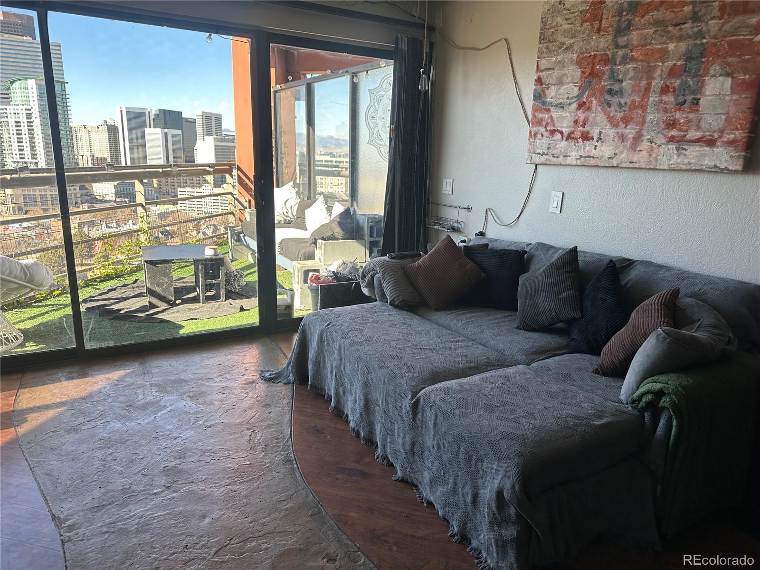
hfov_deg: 71.6
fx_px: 527
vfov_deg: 56.8
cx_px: 380
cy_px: 285
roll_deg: -1.8
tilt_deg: -13.4
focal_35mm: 24
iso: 64
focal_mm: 6.86
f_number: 1.78
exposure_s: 1/206
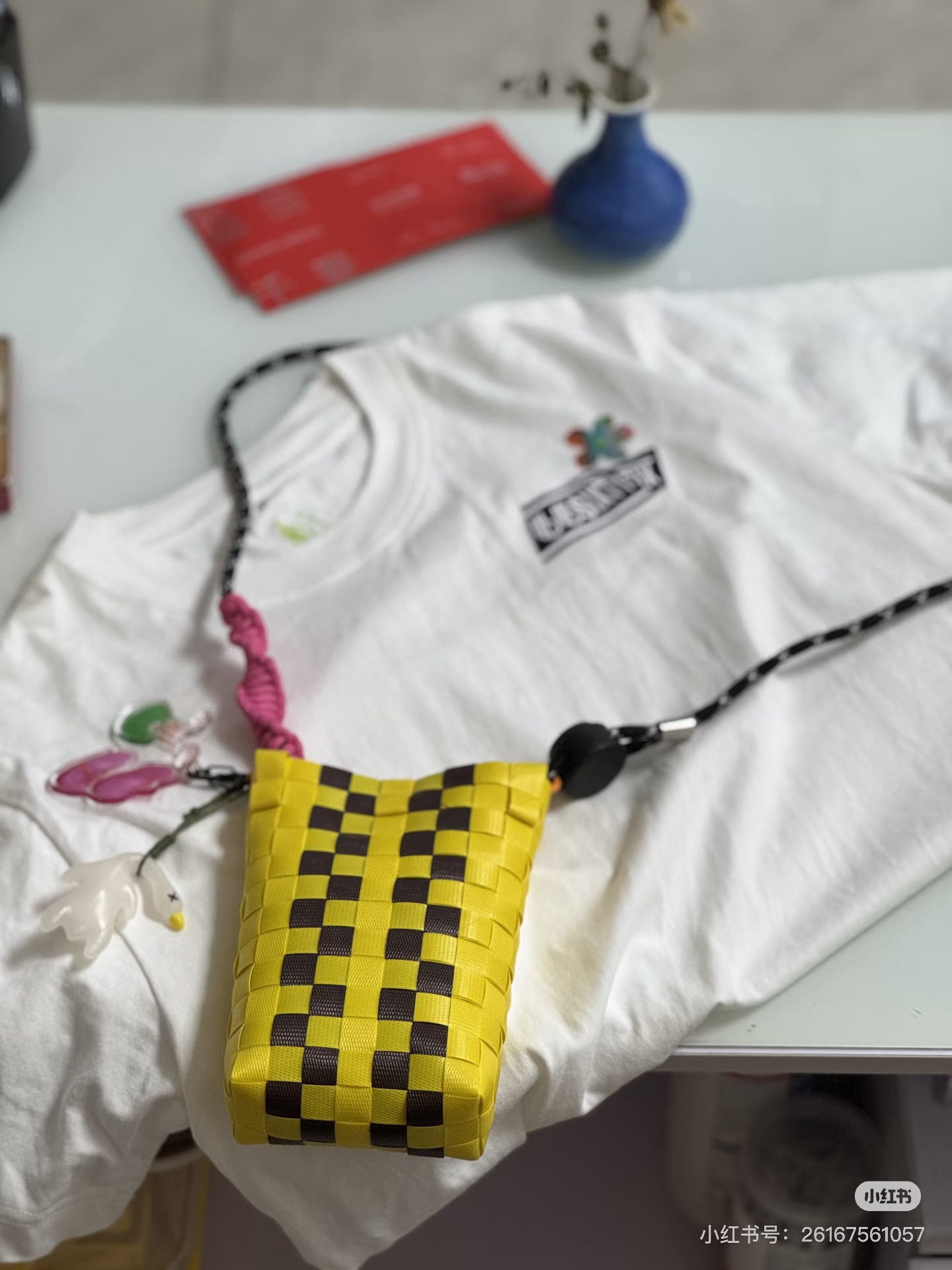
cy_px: 635
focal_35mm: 77
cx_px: 476
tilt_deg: -45.1
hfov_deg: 19.1
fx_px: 2824
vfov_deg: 25.3
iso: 320
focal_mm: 9
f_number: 2.8
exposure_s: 1/50
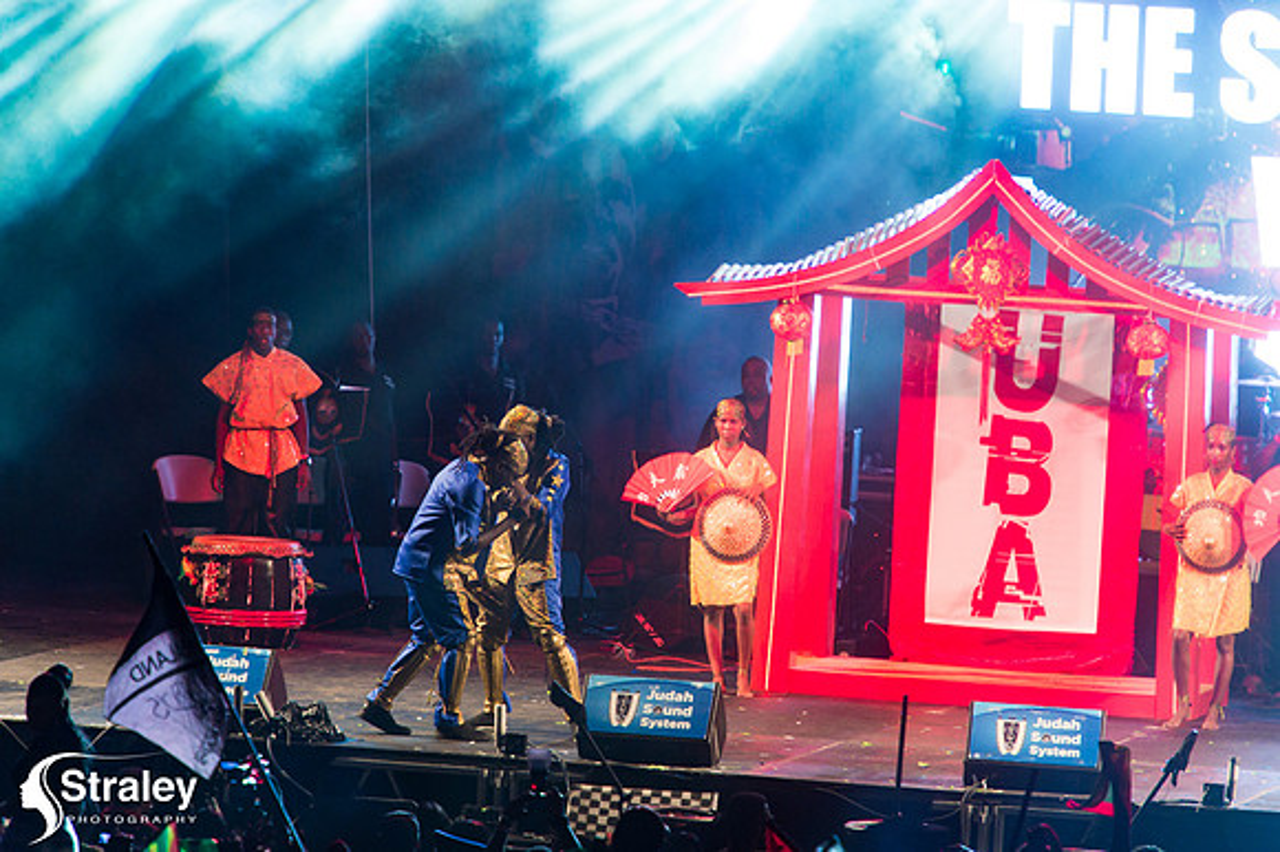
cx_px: 640
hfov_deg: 7.1
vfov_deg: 4.7
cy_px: 426
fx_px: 10305
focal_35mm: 290
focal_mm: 290
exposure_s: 1/200
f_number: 5.6
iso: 3200
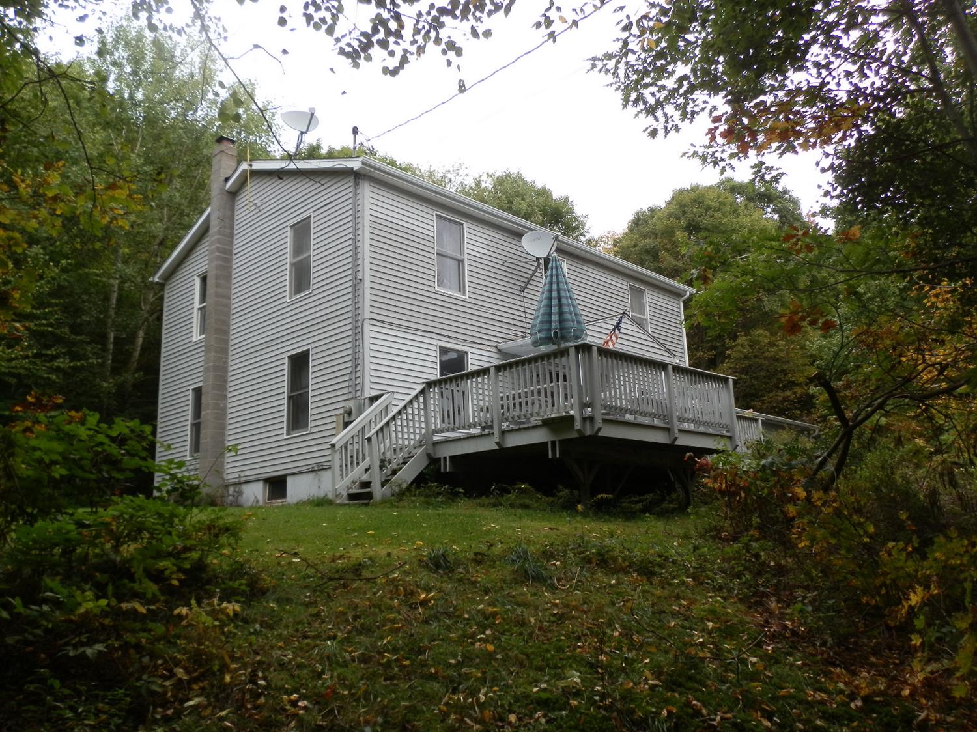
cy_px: 366
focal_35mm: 28
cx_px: 488
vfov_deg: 49.7
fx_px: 790
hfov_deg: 63.5
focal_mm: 5
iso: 64
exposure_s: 1/200
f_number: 3.1
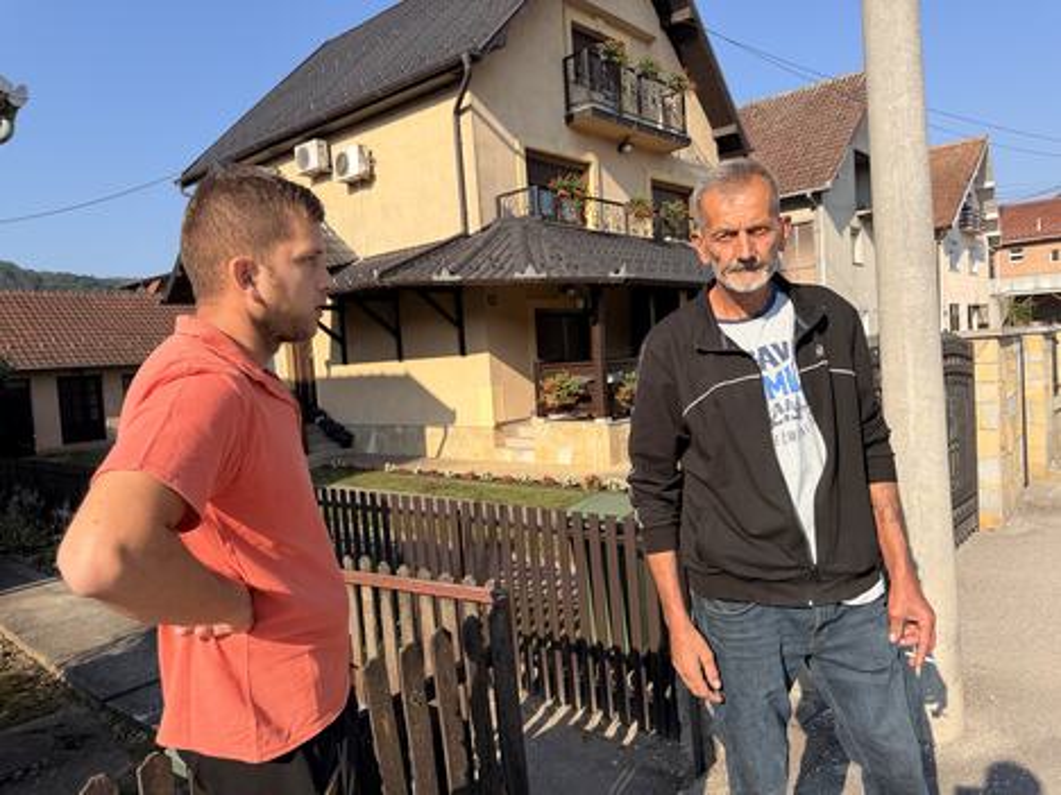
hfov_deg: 71.6
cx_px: 530
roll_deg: +3.9
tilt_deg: -2.9
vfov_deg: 56.8
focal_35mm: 24
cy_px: 398
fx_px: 736
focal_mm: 6.76
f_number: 1.78
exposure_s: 1/3425
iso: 80
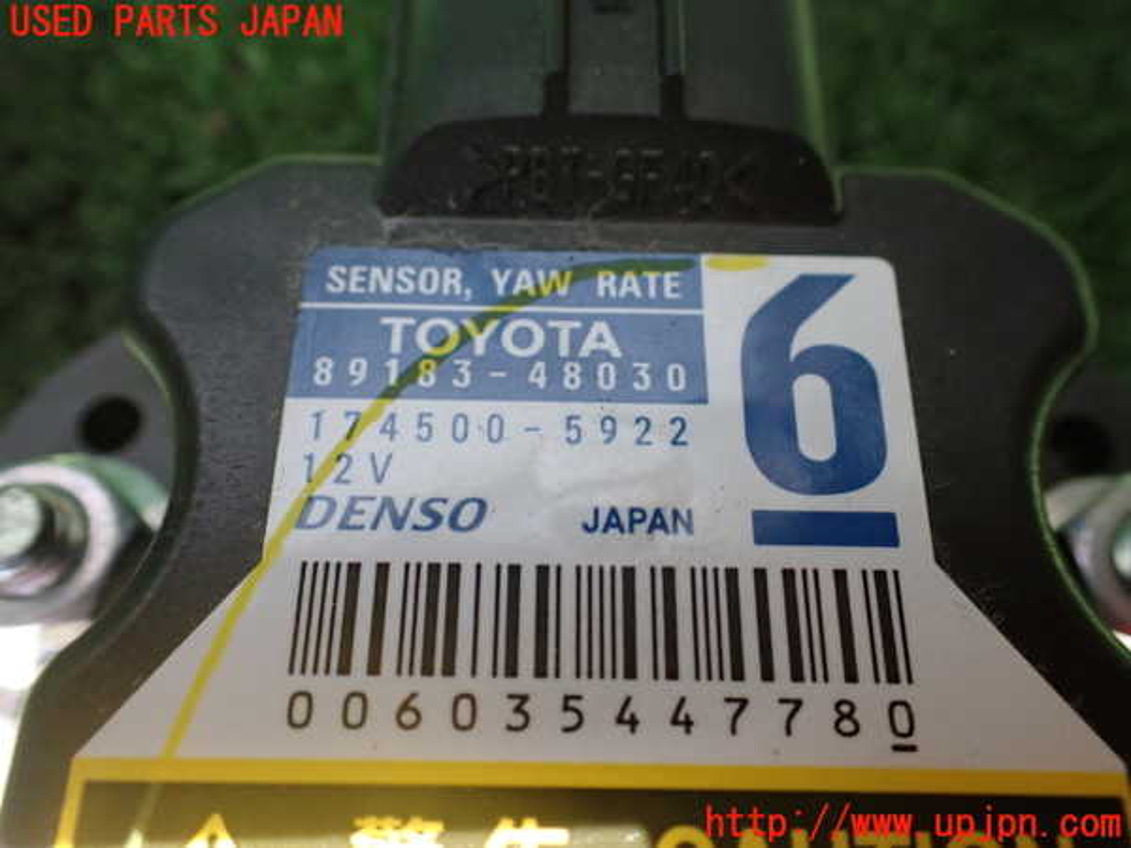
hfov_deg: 60.0
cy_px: 424
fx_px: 980
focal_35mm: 30
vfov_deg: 46.8
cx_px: 566
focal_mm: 5.4
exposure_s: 1/125
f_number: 2.3
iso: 400
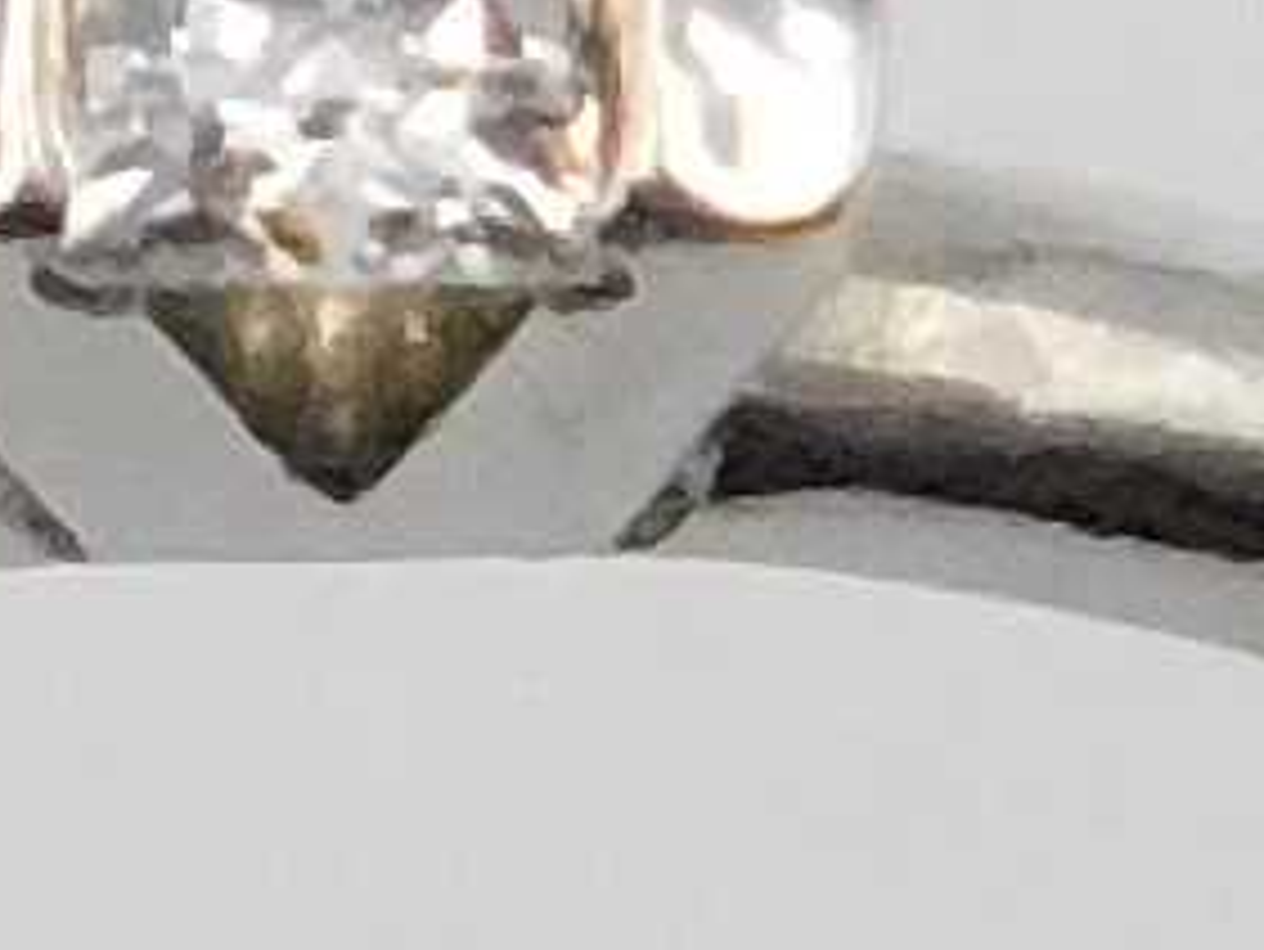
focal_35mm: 136
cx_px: 220
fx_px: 4968
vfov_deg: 10.9
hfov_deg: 14.4
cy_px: 741
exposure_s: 1/1250
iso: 400
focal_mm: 4
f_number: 3
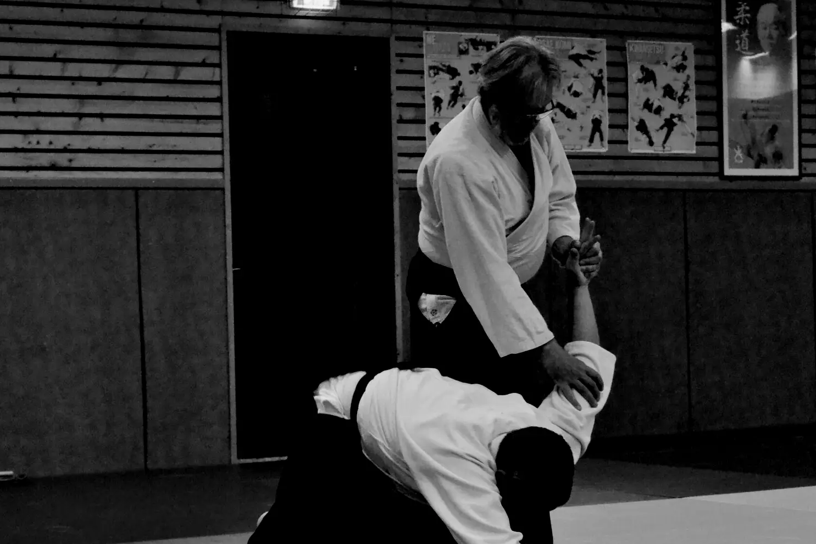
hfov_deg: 20.4
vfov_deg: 13.7
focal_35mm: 100
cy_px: 333
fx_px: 2266
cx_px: 409
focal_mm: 44
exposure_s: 1/250
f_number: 5.3
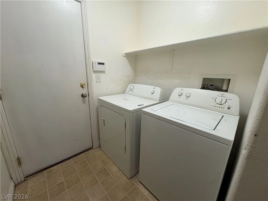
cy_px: 100
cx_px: 134
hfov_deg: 102.1
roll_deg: -2.3
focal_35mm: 14
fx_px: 108
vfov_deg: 85.7
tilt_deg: -14.2
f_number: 2.2
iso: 200
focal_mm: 2.22
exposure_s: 1/60
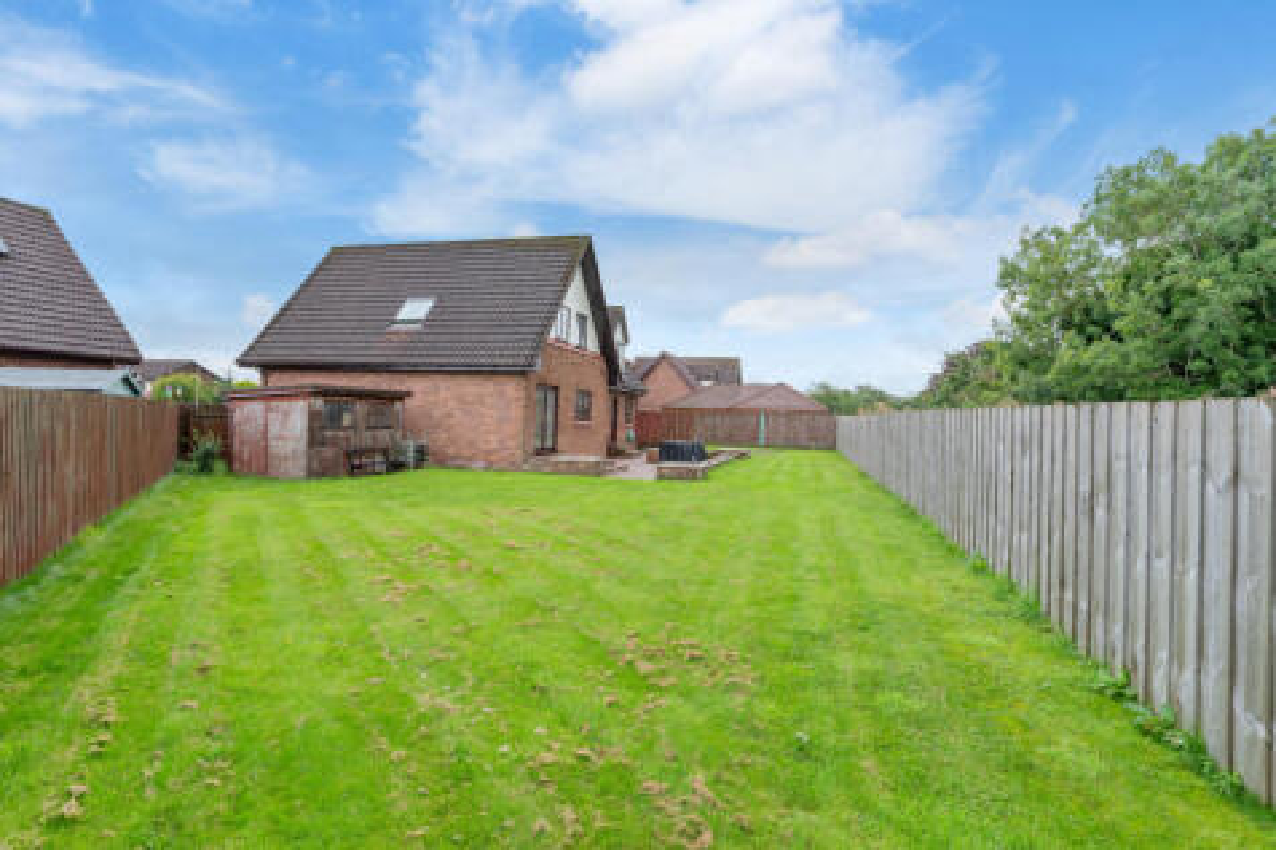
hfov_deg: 88.1
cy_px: 425
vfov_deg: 65.6
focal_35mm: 19
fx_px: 659
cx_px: 638
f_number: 9
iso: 100
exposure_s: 1/100
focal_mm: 18.6
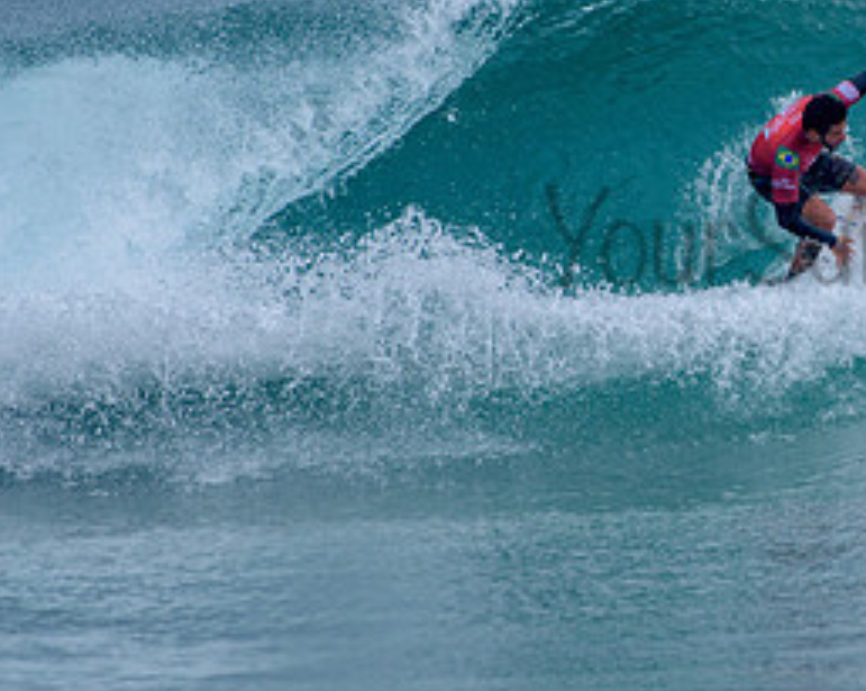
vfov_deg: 1.5
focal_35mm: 1060
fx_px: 27137
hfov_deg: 1.8
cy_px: 207
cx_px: 893
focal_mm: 500
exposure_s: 1/2000
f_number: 5.6
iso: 360
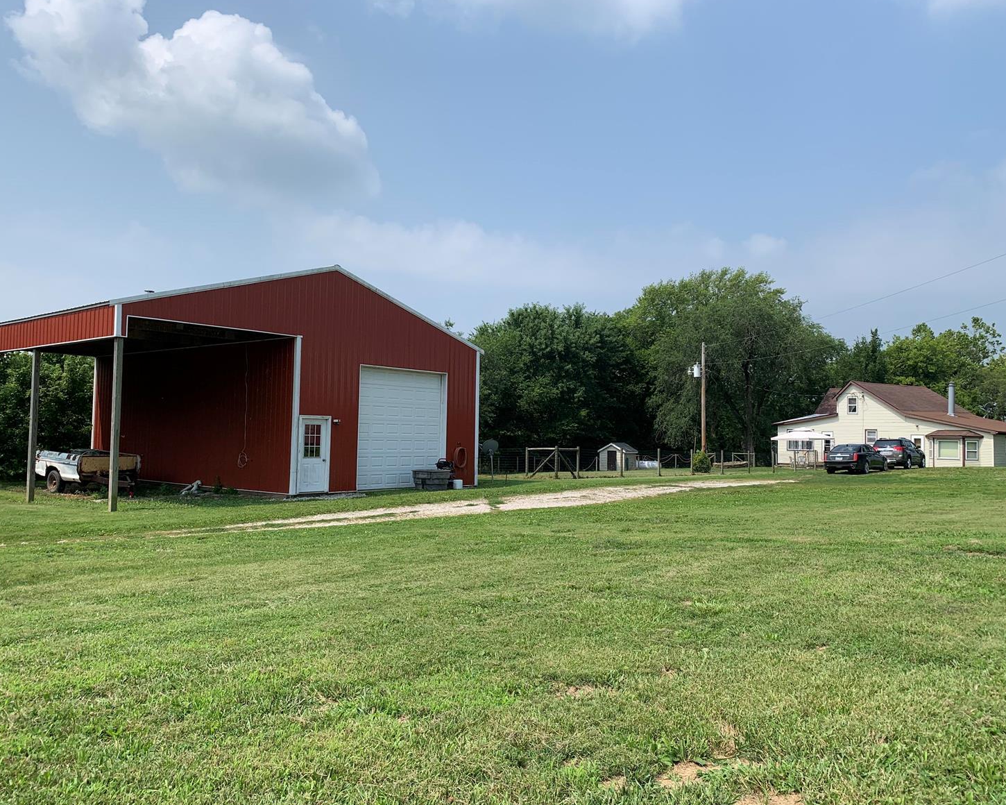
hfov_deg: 62.2
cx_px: 483
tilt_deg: +1.6
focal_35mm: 28
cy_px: 398
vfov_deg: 51.5
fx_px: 834
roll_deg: -1.1
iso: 25
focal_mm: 4.25
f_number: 1.8
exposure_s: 1/2915
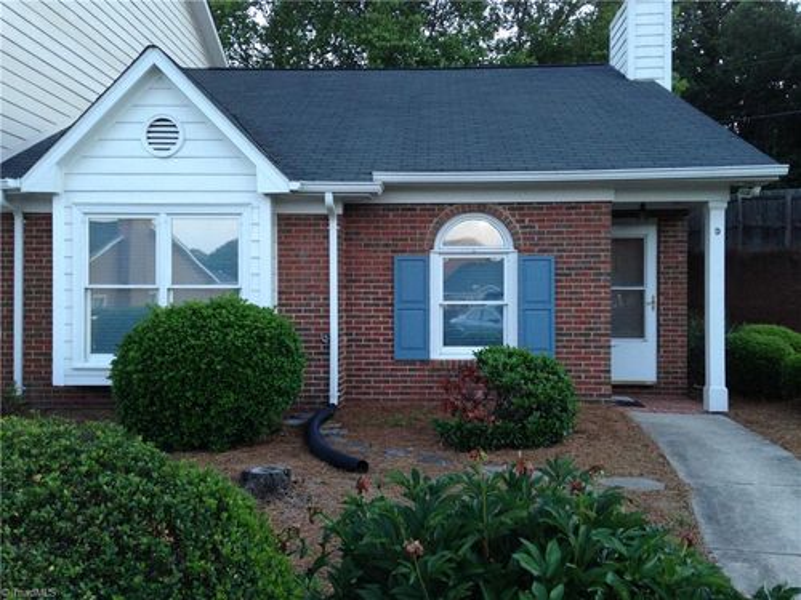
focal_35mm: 33
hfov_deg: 55.4
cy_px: 300
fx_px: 764
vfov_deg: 42.9
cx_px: 400
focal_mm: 4.12
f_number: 2.4
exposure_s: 1/20
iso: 125
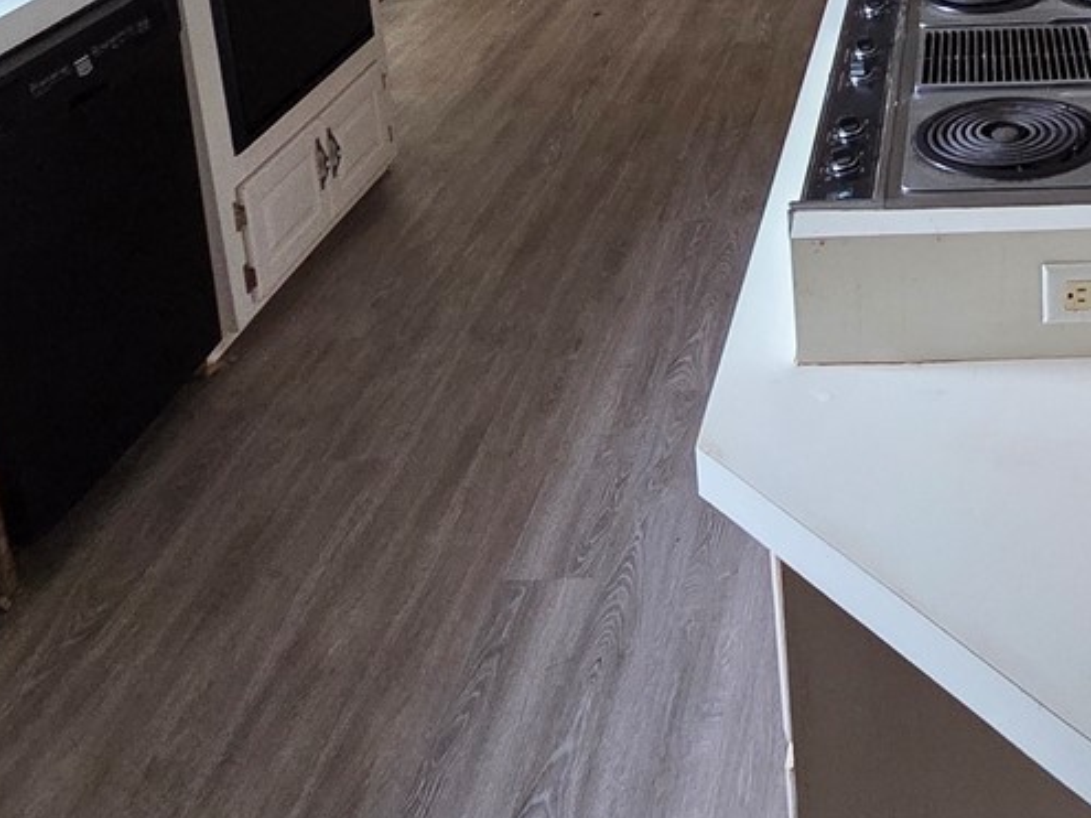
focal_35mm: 42
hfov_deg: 41.0
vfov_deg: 30.0
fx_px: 1323
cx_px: 1003
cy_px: -128
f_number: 2.2
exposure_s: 1/60
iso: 320
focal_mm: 2.2
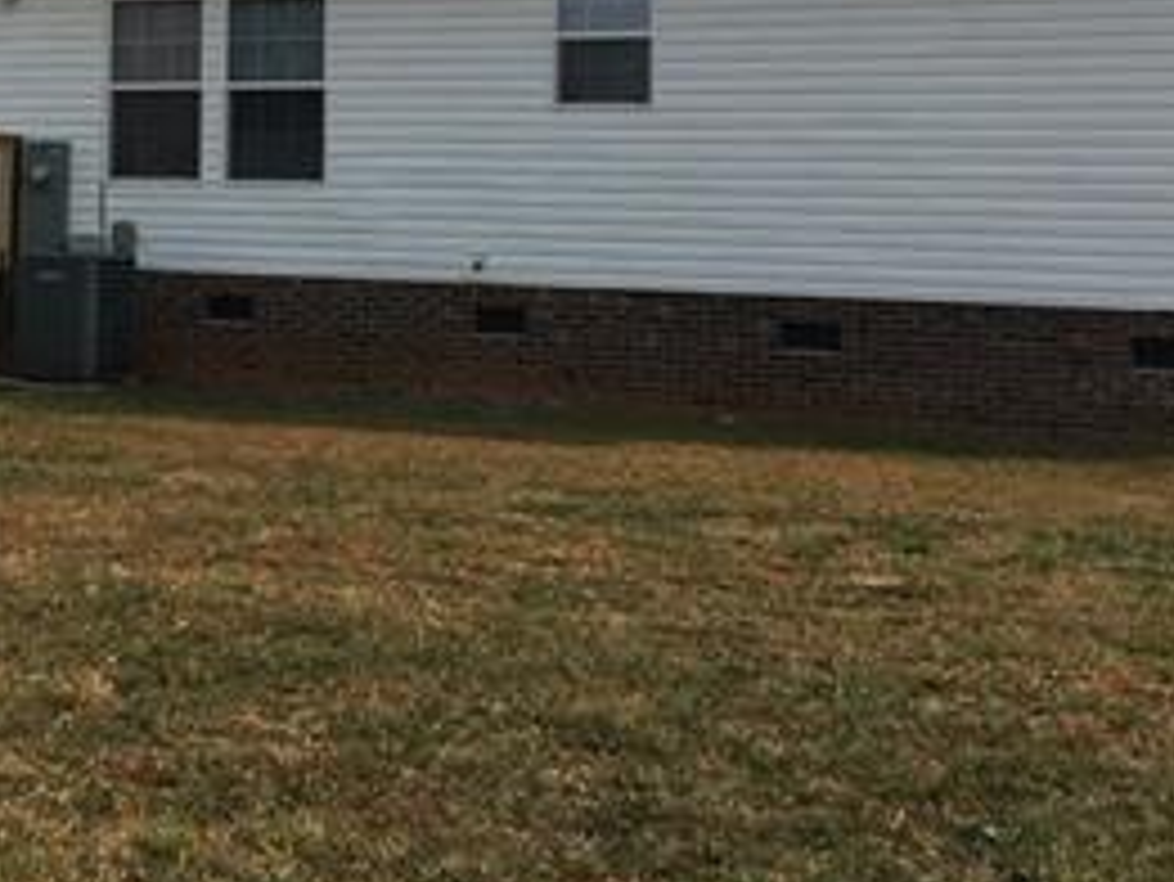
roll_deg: -0.9
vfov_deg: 20.1
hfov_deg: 27.0
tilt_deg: +5.3
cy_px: 9
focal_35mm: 71
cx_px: 265
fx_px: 2409
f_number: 2.2
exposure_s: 1/1832
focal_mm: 4.15
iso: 25
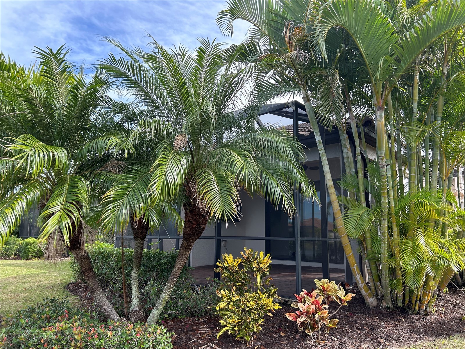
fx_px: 349
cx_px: 232
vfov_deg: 53.1
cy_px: 174
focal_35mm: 26
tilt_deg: +9.2
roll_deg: -0.7
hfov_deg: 67.3
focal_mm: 5.7
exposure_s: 1/743
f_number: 1.5
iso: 50
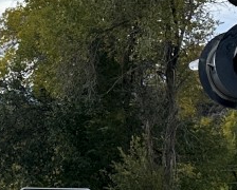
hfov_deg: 11.2
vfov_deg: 9.3
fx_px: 1173
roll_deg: +0.3
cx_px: -96
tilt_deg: +9.1
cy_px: 133
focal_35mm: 167
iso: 80
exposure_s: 1/4184
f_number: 1.78
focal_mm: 6.86
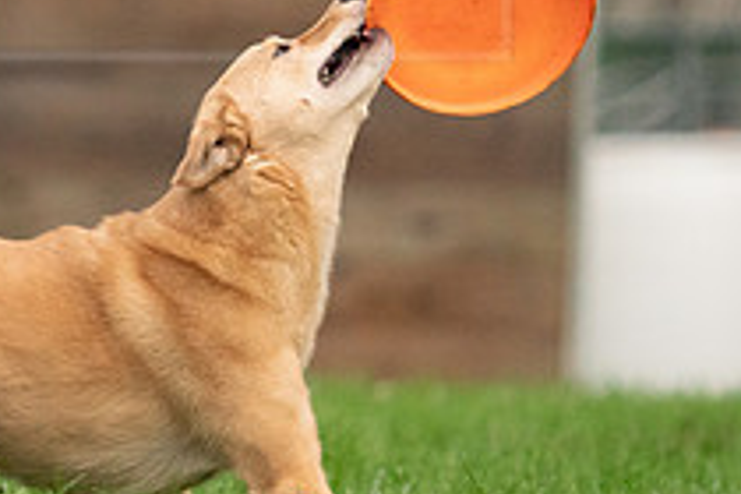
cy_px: 5
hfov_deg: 2.1
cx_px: -71
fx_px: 19861
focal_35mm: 965
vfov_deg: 1.4
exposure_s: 1/1600
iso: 6400
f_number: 6.3
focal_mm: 335
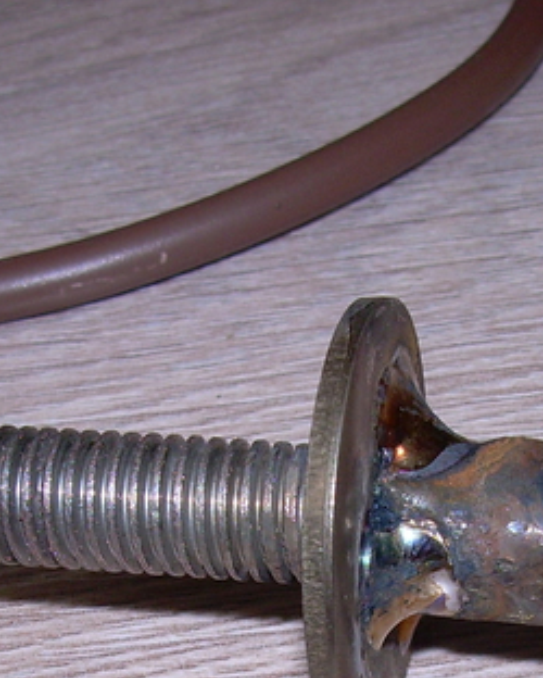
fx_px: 1907
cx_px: 382
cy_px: 602
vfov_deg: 19.8
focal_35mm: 95
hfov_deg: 16.2
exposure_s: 1/60
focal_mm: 6.3
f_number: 2.8
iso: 50
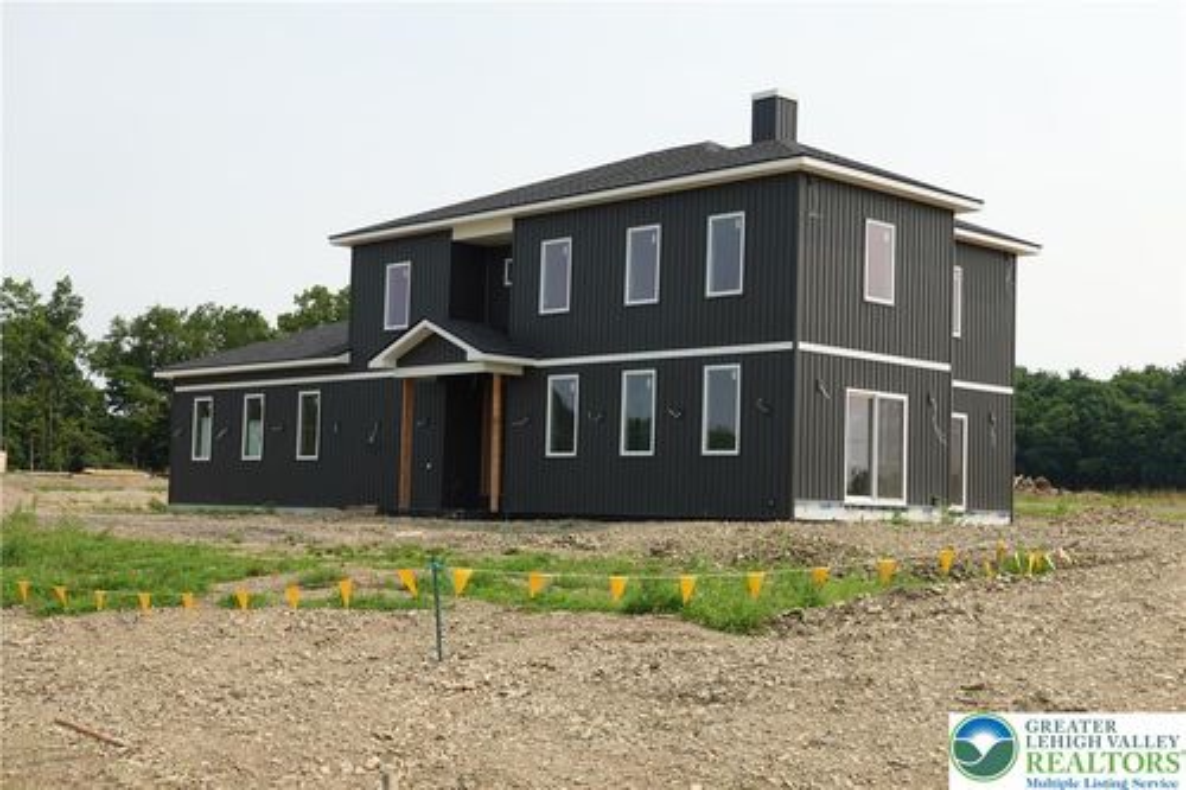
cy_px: 395
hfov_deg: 39.6
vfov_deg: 27.0
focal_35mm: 50
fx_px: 1647
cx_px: 593
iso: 125
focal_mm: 18.79
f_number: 5.6
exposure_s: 1/400
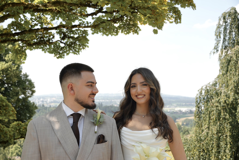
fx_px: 319
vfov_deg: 28.1
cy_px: 80
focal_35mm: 48
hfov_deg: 41.1
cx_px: 120
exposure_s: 1/320
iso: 100
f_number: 5
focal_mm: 32
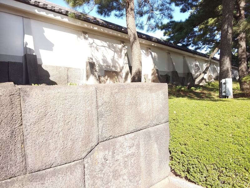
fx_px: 144
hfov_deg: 81.7
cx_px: 125
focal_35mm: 20
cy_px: 94
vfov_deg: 66.0
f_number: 1.94
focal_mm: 3.45
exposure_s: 1/227
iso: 28
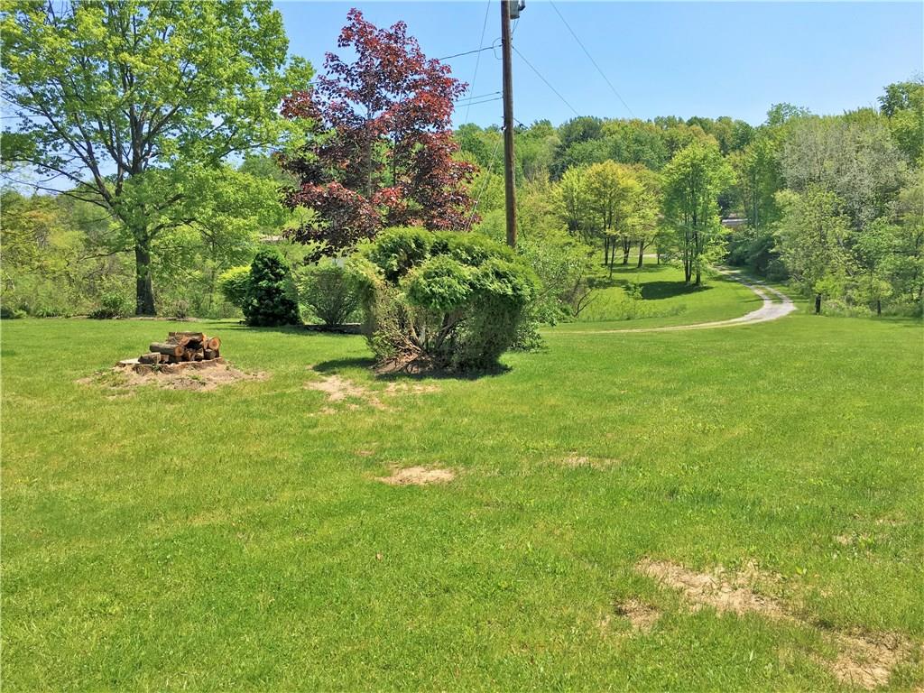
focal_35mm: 29
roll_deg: +1.2
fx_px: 774
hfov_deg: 61.7
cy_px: 346
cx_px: 462
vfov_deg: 48.2
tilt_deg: -4.1
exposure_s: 1/1166
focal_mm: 4.15
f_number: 2.2
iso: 25
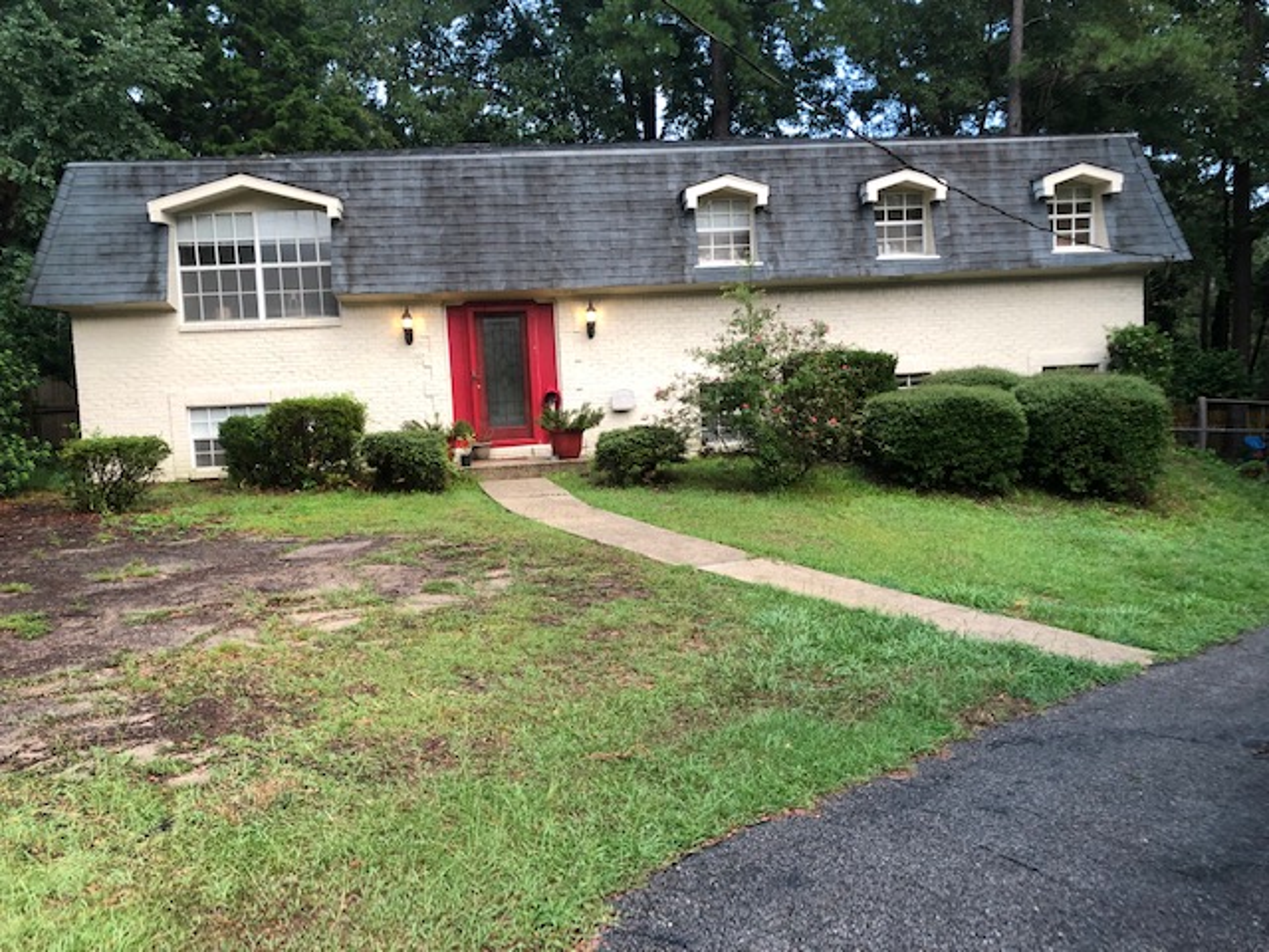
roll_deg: +3.2
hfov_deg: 63.4
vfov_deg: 49.7
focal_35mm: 28
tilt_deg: -6.2
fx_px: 1026
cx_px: 634
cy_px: 476
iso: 32
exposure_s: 1/30
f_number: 1.8
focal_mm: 3.99
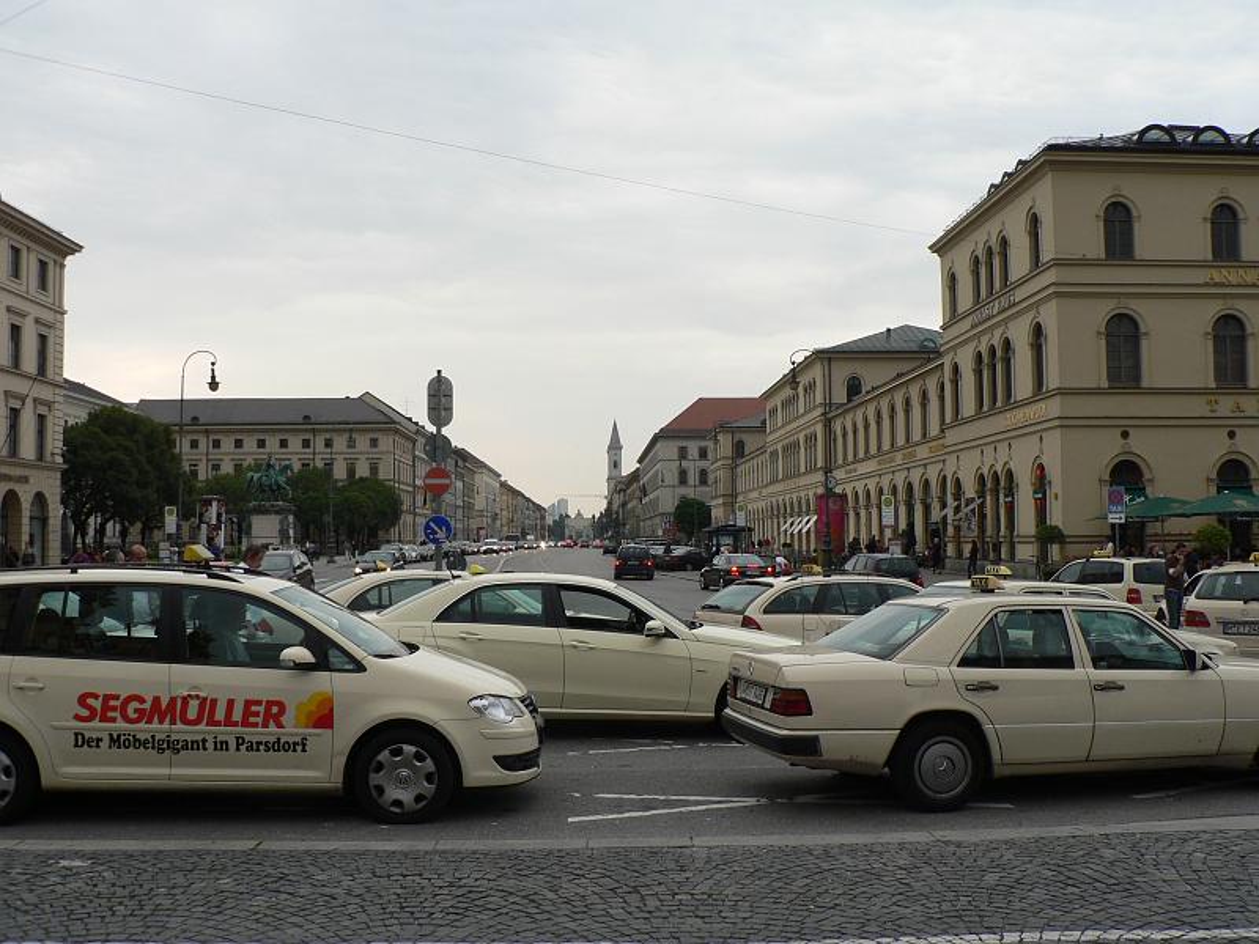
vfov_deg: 39.7
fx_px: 1309
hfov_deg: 51.4
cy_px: 472
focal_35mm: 36
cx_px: 630
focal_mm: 6
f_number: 3.6
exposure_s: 1/100
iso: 80
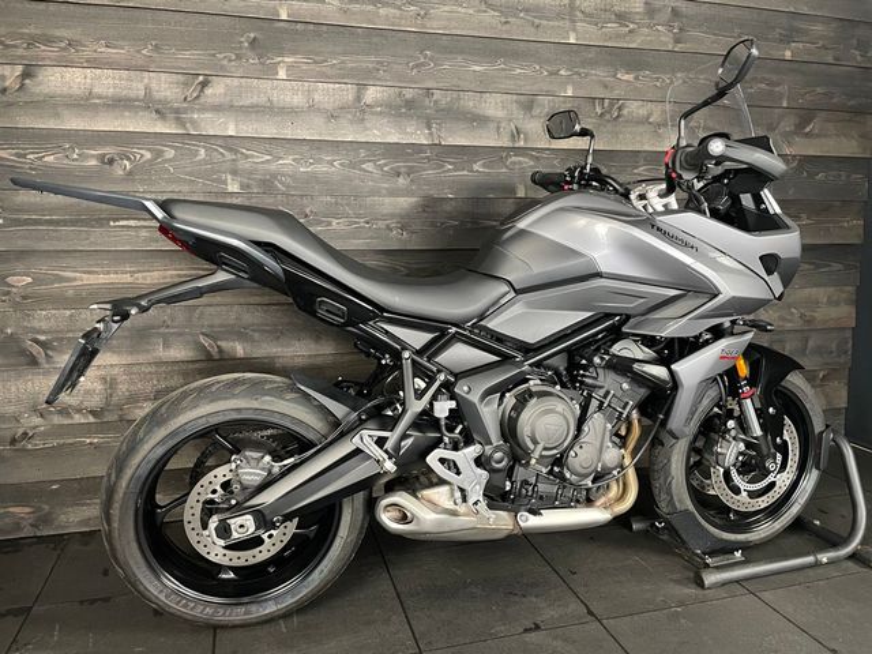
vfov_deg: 53.1
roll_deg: +0.5
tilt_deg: -8.5
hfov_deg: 67.3
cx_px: 436
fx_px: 655
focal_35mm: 26
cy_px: 327
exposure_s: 1/33
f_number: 1.6
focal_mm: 4.2
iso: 400
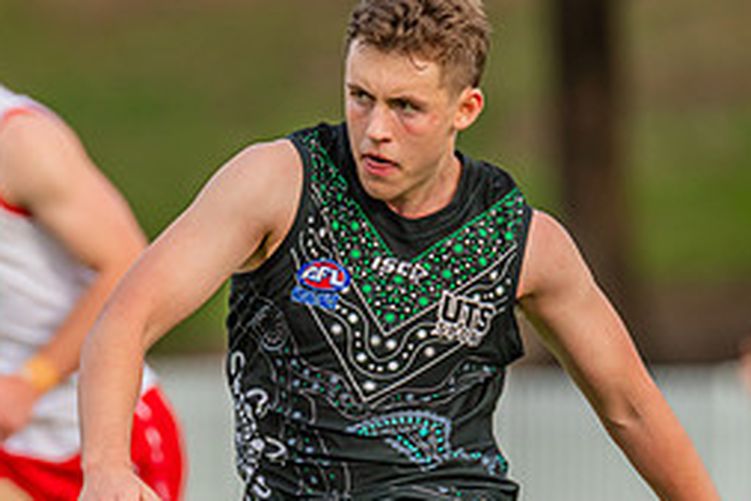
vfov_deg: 1.6
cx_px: 205
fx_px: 18180
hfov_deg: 2.4
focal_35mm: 871
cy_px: 348
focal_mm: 380
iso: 800
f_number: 5.6
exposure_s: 1/1600
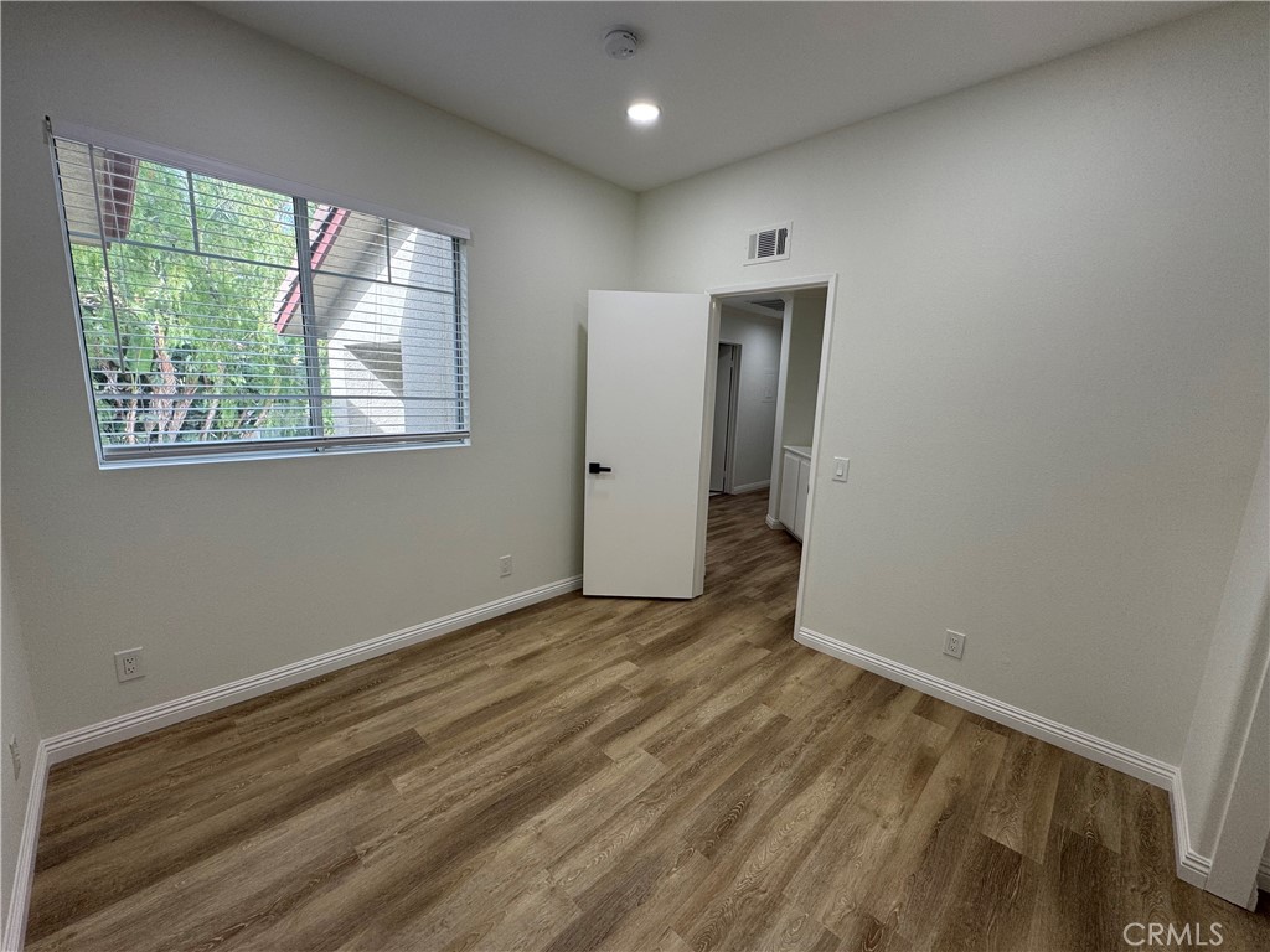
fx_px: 514
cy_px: 476
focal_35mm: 14
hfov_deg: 102.1
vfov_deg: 85.7
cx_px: 635
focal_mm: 2.22
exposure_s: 1/120
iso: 80
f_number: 2.2
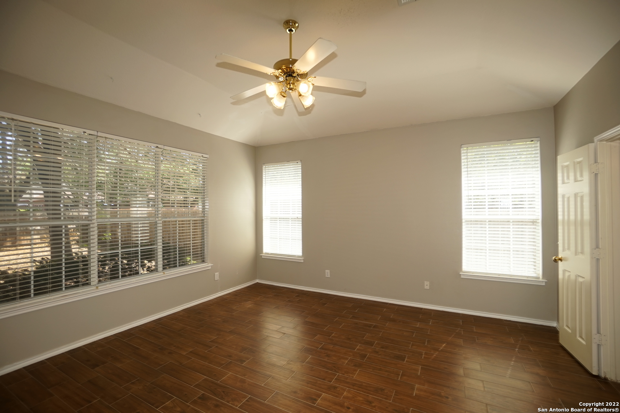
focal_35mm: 15
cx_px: 310
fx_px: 258
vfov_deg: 77.3
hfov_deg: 100.4
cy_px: 206
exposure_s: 1/80
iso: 100
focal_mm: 10
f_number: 5
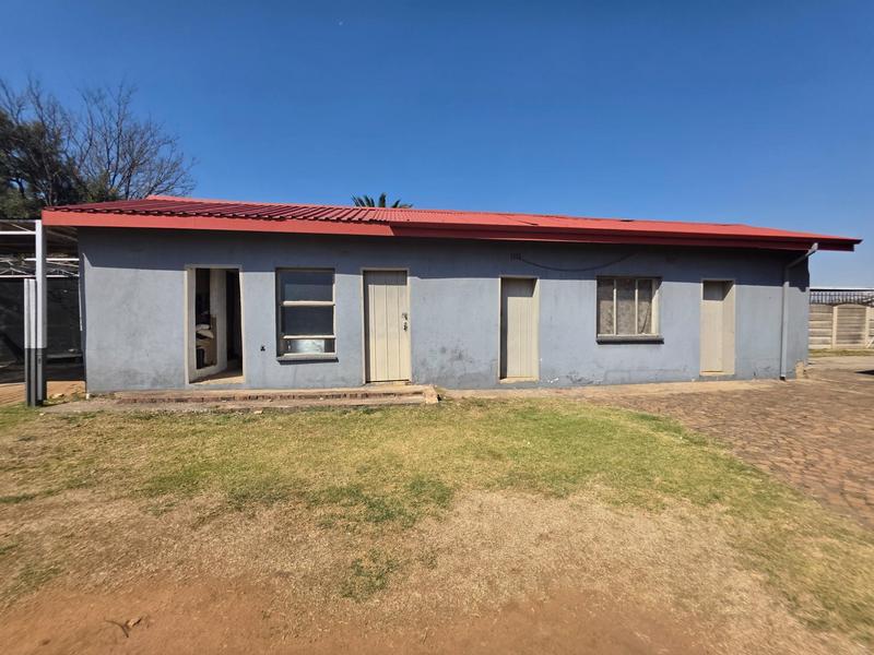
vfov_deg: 89.9
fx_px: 328
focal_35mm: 13
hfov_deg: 106.2
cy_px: 328
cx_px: 437
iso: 40
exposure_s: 1/2558
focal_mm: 2.2
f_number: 1.9
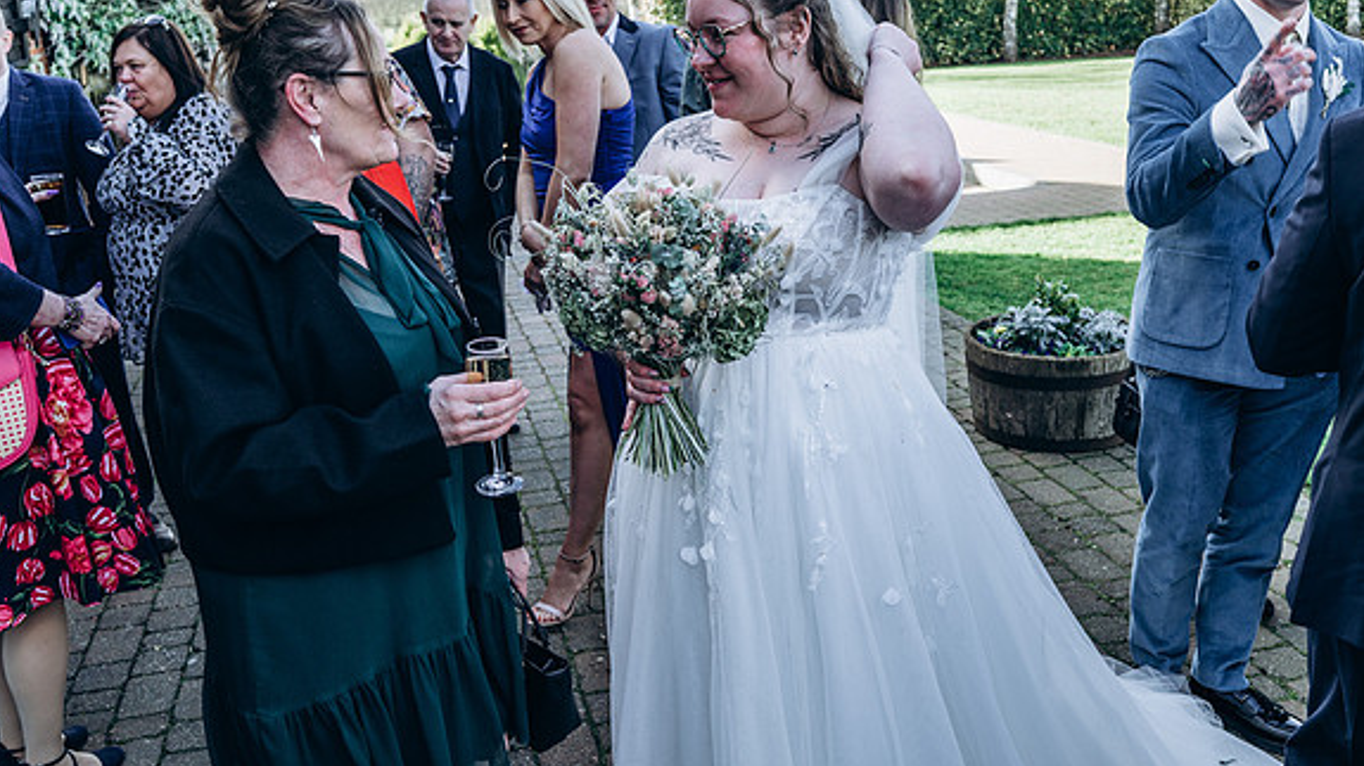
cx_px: 678
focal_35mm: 37
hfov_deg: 54.0
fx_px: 1338
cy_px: 355
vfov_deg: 31.9
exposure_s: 1/200
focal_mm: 35
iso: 250
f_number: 5.6
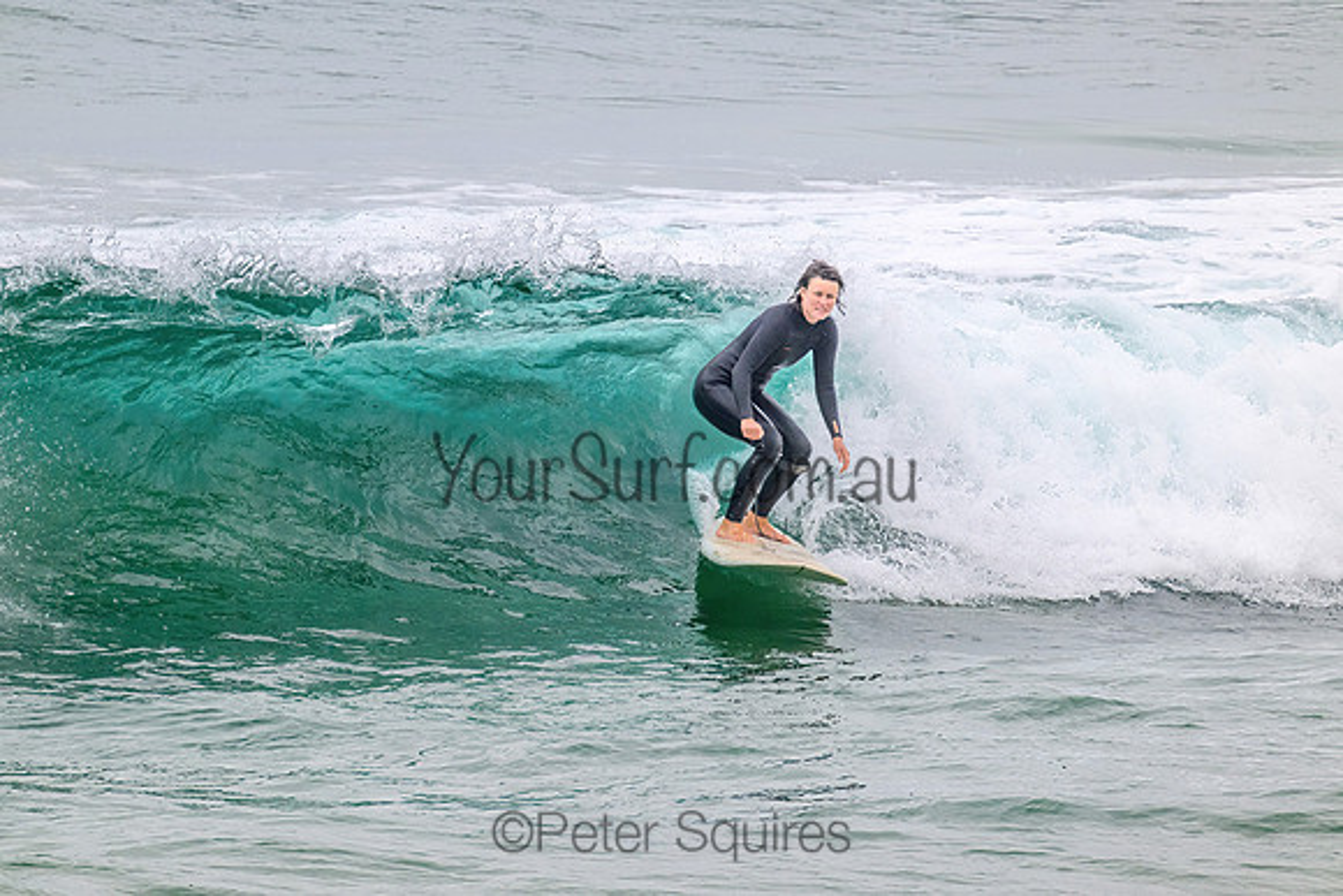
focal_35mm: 800
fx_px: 29850
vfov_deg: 1.7
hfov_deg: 2.6
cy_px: 448
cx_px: 672
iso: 1250
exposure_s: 1/2000
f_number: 11
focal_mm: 800
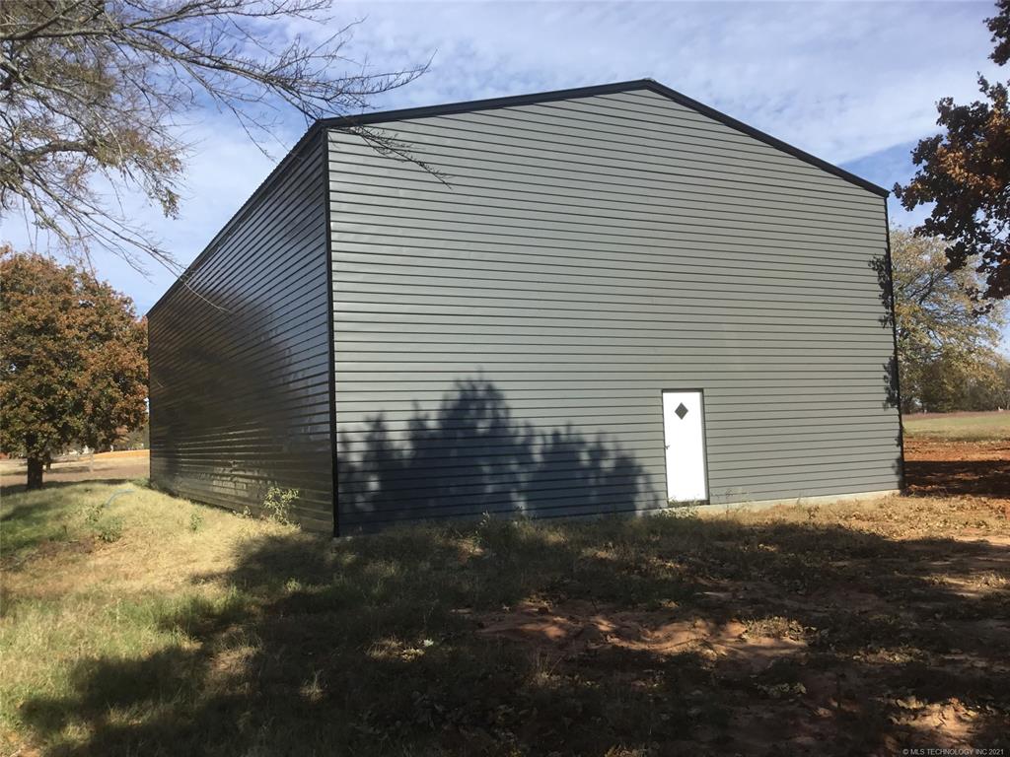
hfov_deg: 58.4
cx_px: 505
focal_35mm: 31
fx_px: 904
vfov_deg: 45.4
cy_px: 378
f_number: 2.4
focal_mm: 3.3
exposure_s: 1/1274
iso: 25
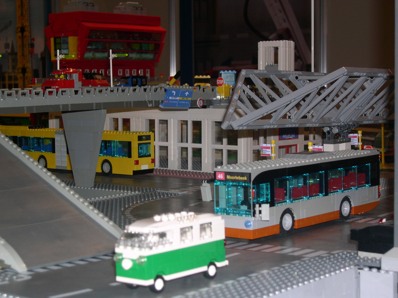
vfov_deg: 20.4
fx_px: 828
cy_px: 149
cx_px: 199
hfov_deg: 27.0
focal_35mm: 72
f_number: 3.8
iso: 100
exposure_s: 1/60
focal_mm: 15.3
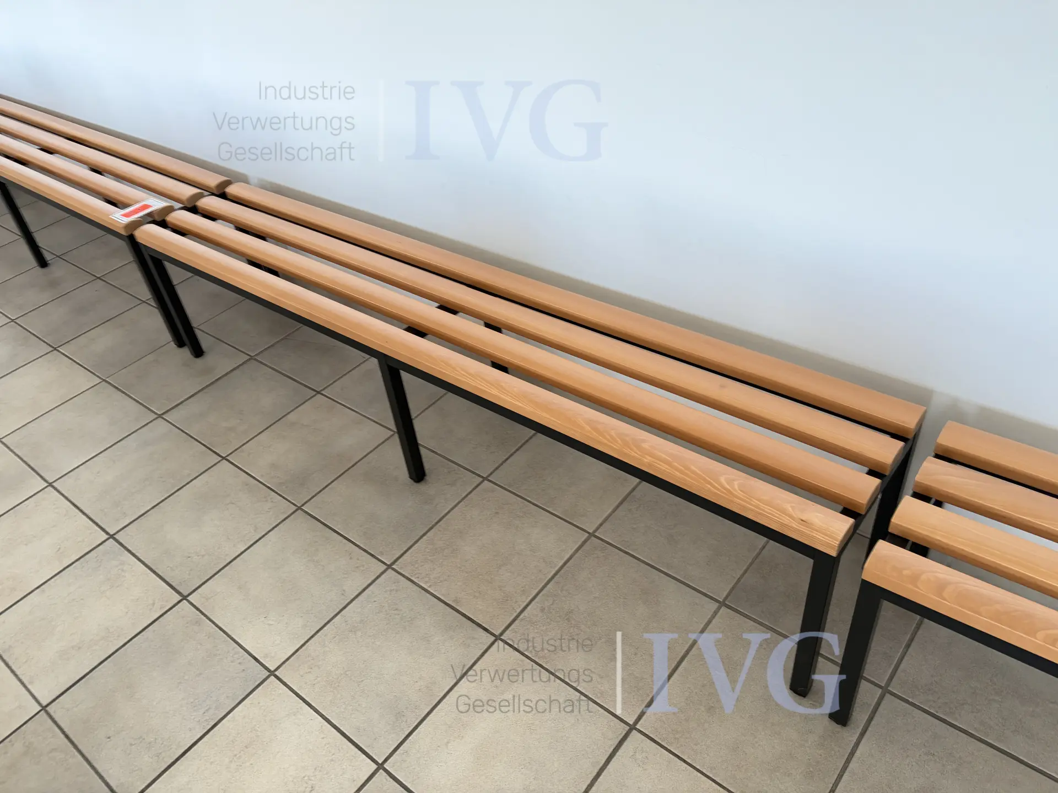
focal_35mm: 26
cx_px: 529
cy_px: 396
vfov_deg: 53.1
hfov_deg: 67.3
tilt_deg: -40.1
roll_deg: +7.3
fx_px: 795
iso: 125
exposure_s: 1/60
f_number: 1.6
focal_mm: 5.96
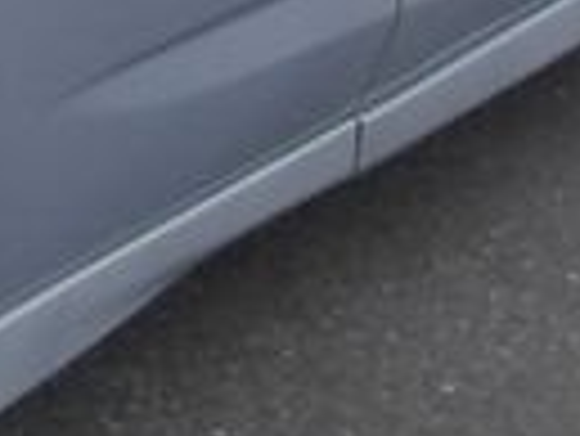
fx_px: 3589
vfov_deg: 6.8
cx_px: -733
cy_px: -369
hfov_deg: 8.6
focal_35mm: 214
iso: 100
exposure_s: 1/193
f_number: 3
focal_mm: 4.9
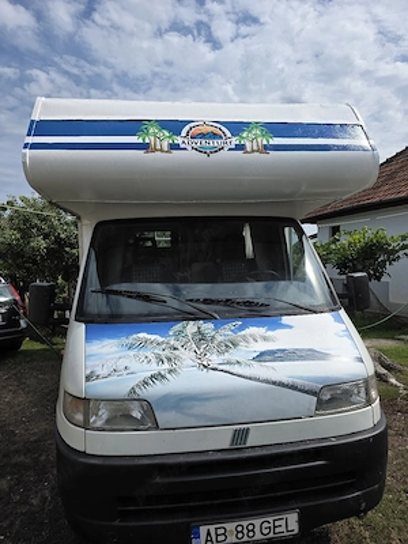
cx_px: 204
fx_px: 361
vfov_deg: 73.9
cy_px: 272
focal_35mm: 23
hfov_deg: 58.9
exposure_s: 1/10000
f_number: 1.7
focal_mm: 6.3
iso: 64
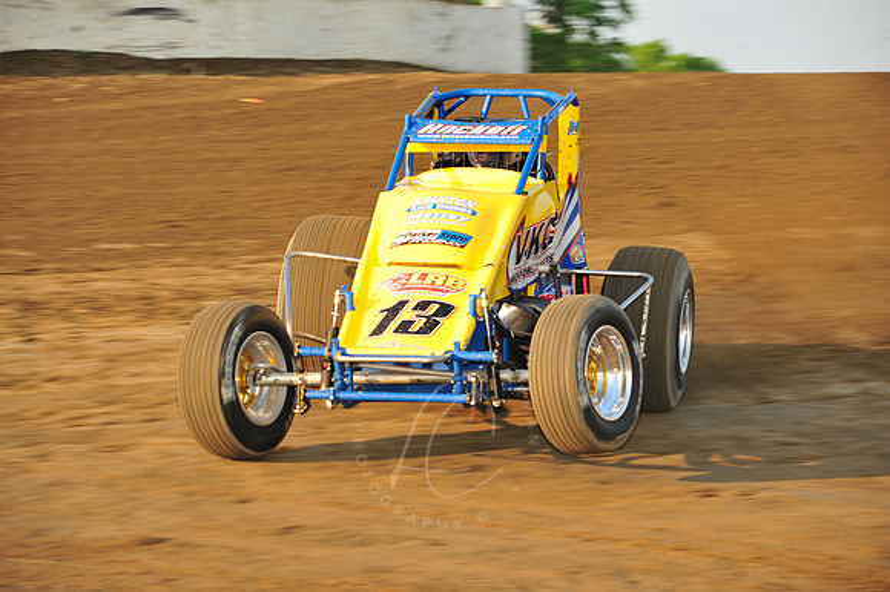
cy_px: 296
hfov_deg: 12.1
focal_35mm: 170
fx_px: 4200
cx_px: 445
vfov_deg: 8.1
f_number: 8
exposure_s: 1/320
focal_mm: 170
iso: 400
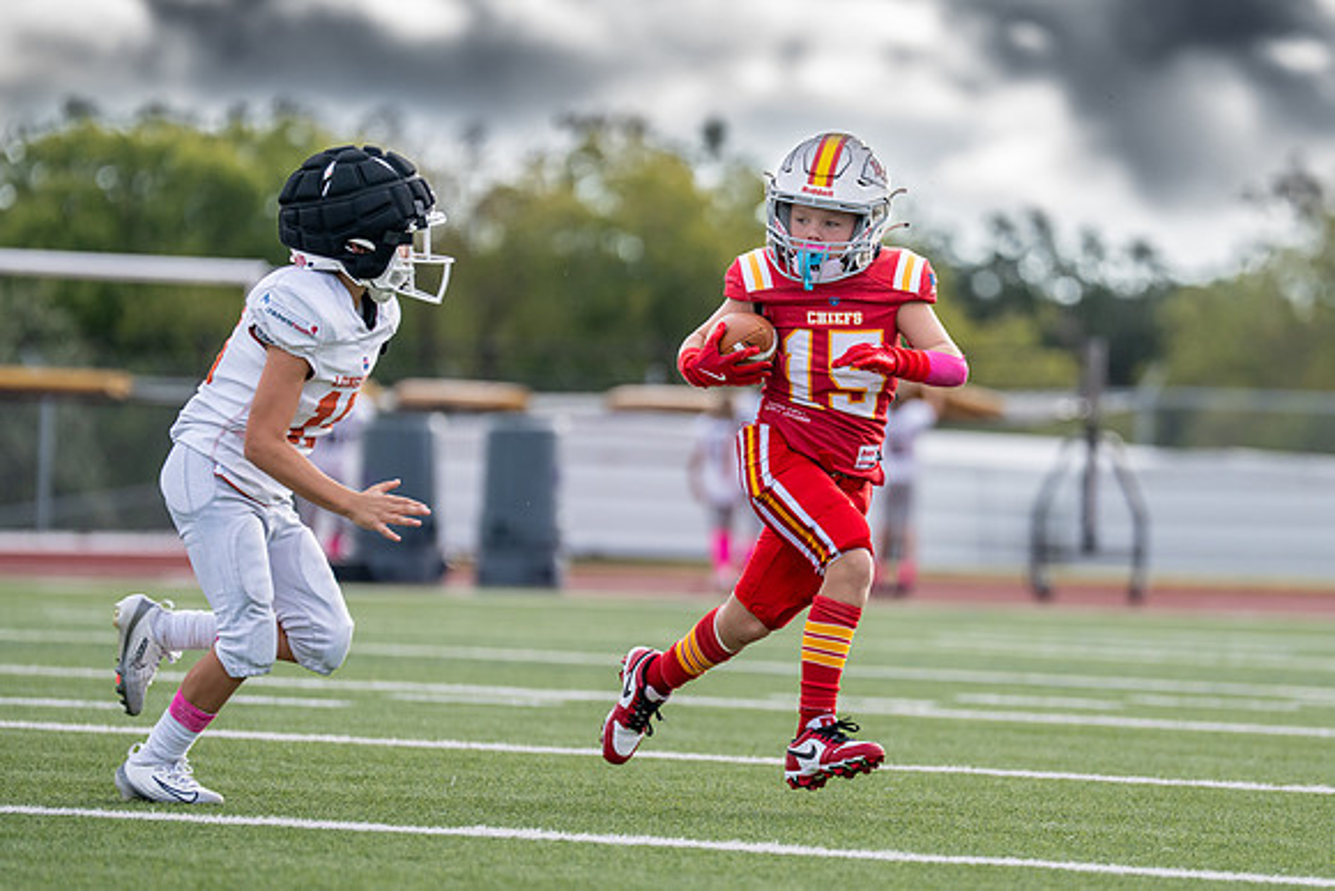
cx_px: 804
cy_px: 517
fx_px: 10700
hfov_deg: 7.1
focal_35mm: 288
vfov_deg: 4.8
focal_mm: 200
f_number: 2.8
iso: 320
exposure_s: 1/2500
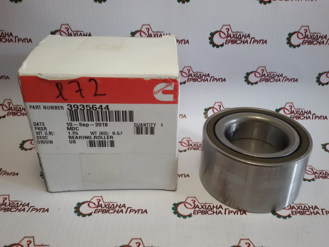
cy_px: 124
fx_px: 295
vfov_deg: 45.4
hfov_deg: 58.4
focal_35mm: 31
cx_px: 164
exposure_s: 1/102
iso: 40
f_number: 2.4
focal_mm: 2.93
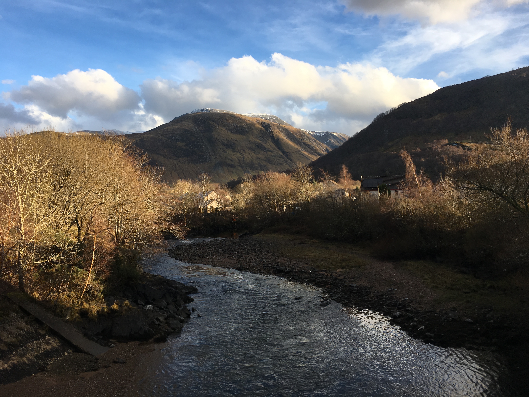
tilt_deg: +2.9
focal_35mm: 29
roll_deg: +1.8
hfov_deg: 61.7
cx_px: 264
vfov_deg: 48.2
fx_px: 443
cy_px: 198
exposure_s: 1/718
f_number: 2.2
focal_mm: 4.15
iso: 25
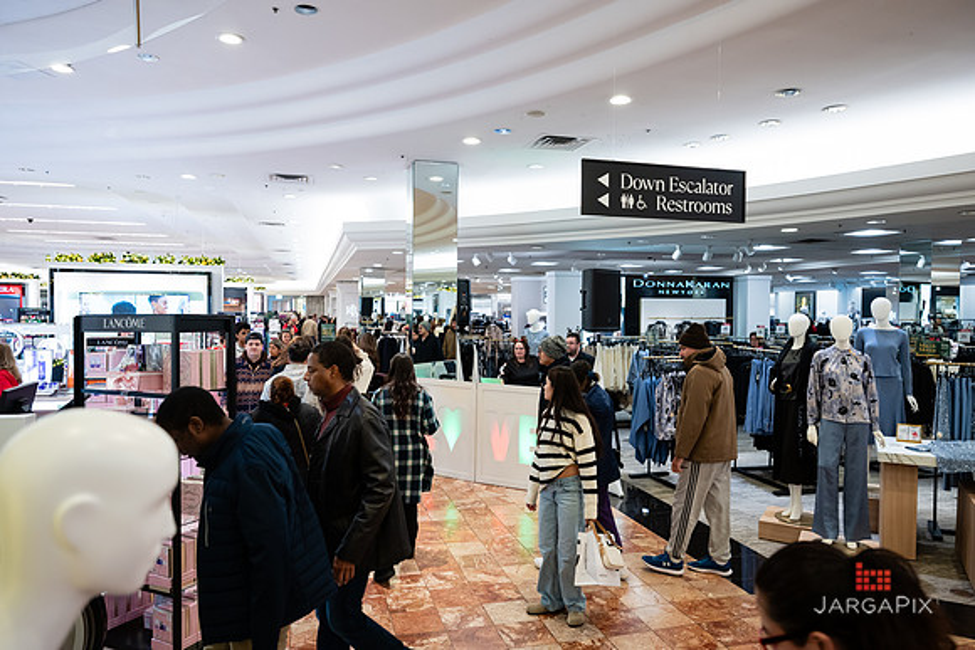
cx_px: 488
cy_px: 325
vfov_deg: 52.1
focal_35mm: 25
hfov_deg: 72.5
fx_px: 665
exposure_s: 1/200
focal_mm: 24
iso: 1000
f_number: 3.2
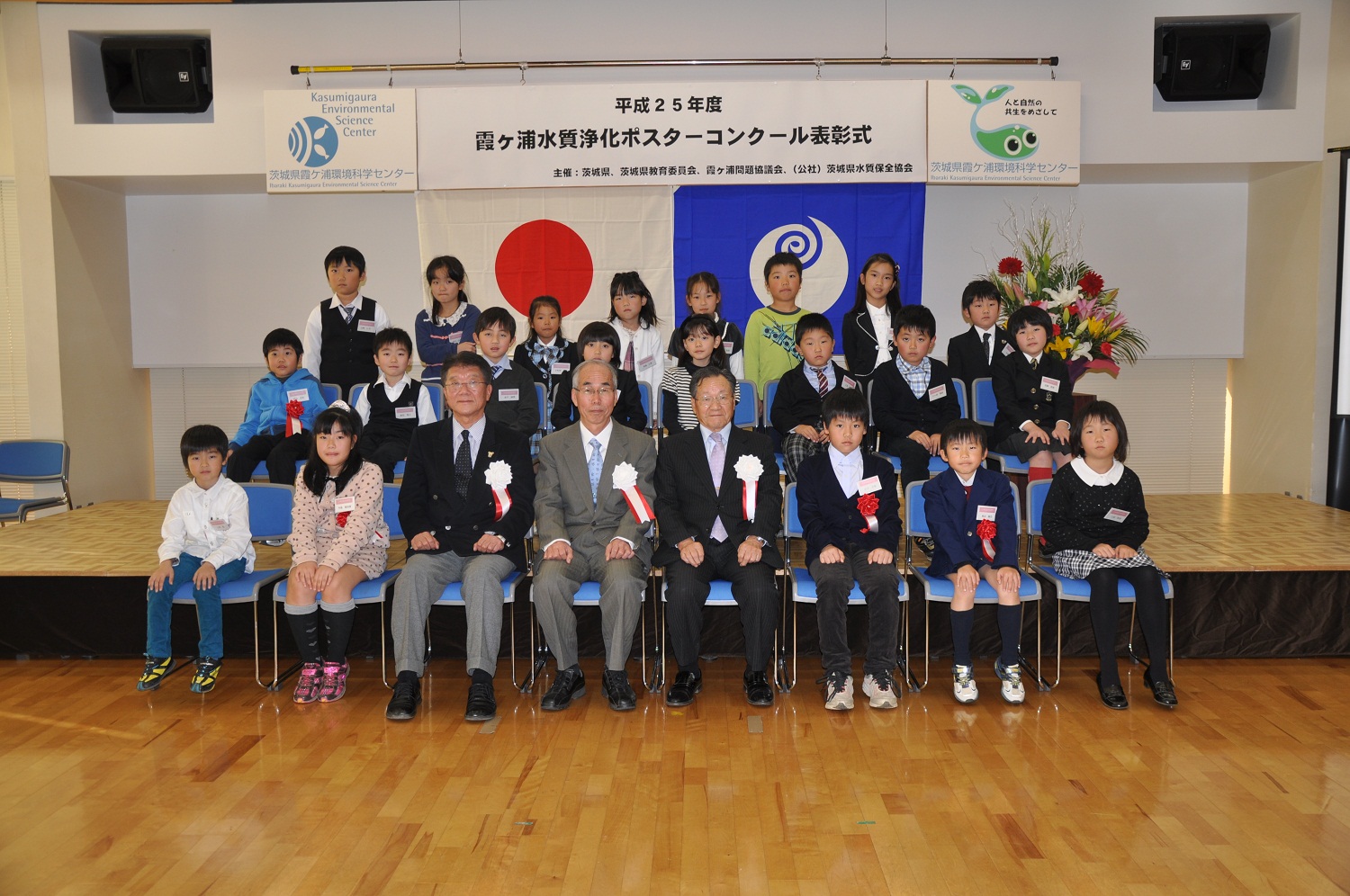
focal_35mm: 33
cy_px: 448
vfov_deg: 39.9
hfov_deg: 57.3
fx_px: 1236
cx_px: 675
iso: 200
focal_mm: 22
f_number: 3.8
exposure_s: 1/60
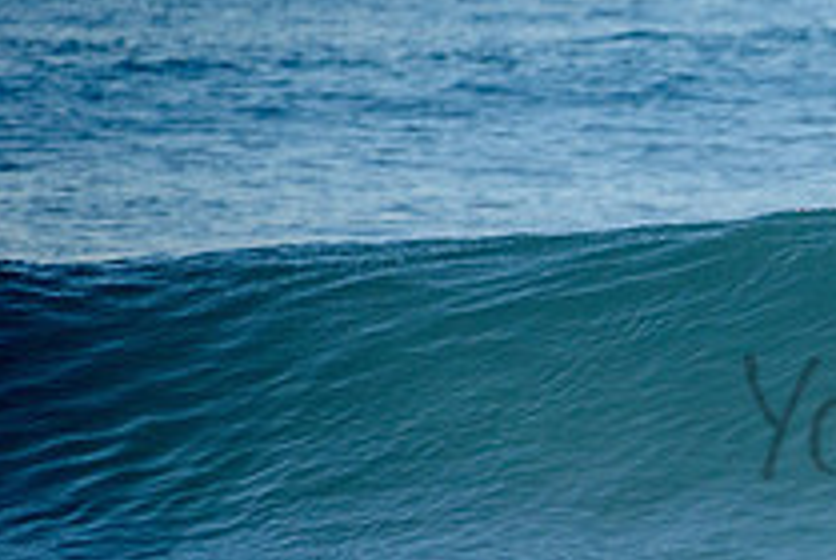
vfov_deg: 1.0
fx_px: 32254
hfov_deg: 1.5
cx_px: 1156
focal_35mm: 1387
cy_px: 382
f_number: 5.6
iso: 560
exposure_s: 1/2000
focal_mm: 500
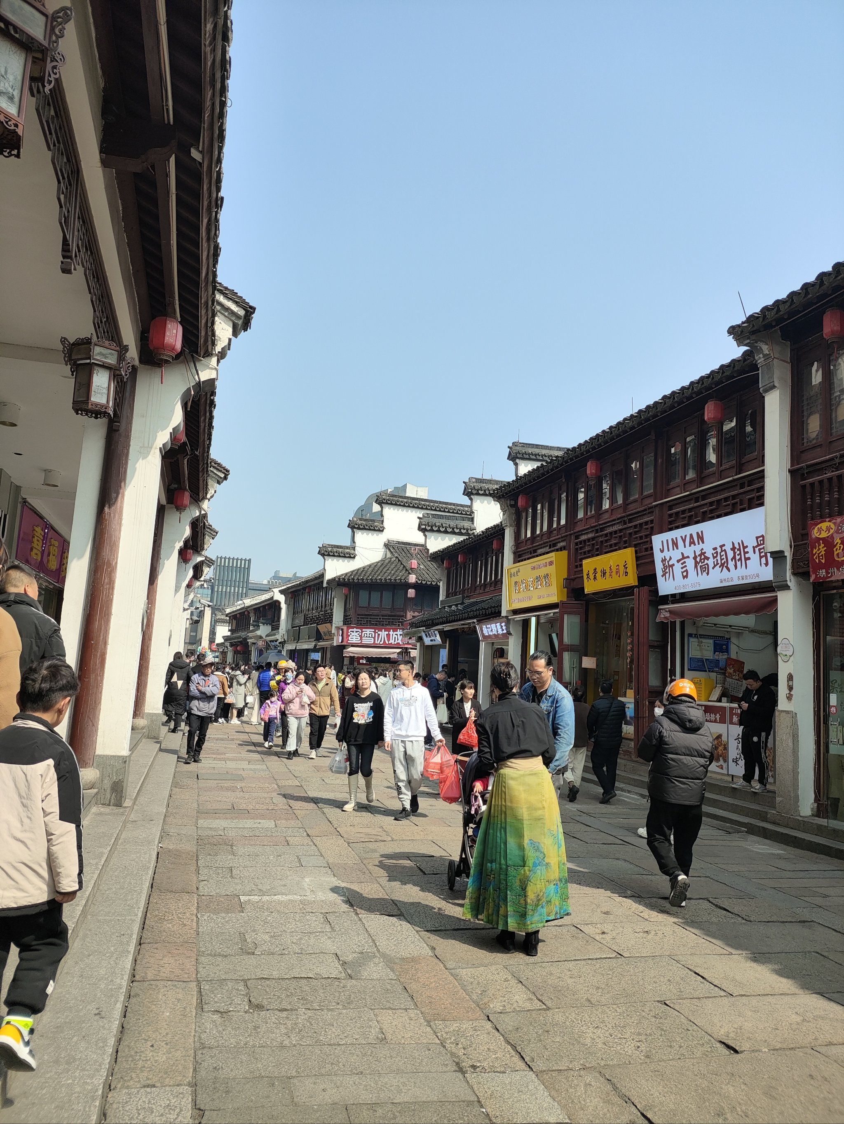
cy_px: 562
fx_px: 812
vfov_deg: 69.4
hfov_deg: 54.9
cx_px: 422
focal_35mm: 25
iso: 50
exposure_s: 1/1250
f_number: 1.79
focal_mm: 4.71
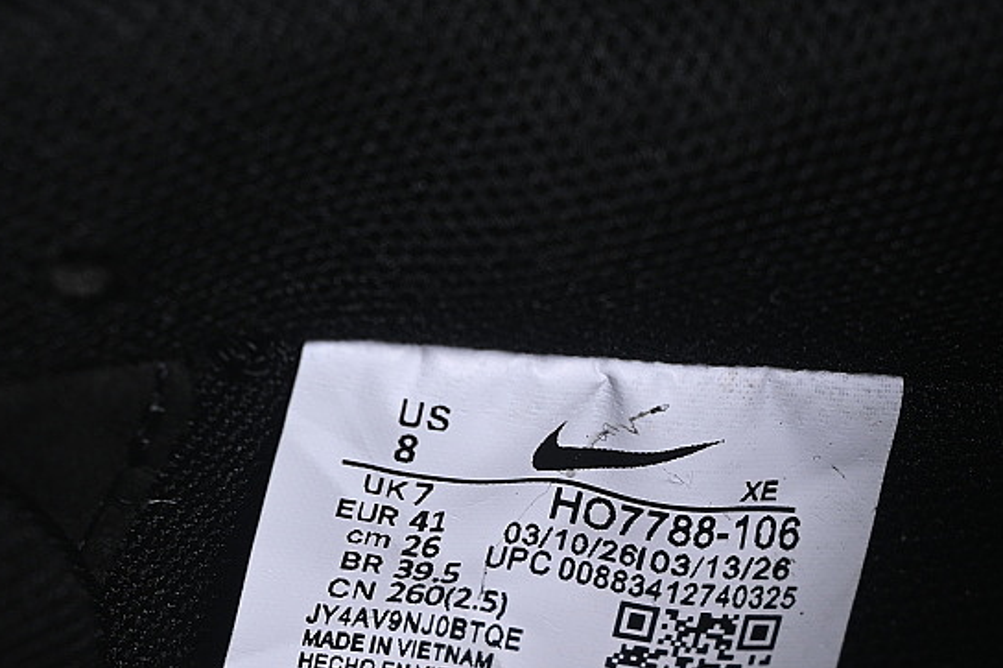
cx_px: 588
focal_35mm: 149
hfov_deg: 13.8
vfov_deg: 9.2
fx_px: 4149
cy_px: 613
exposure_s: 1/50
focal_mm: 50
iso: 160
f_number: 6.3
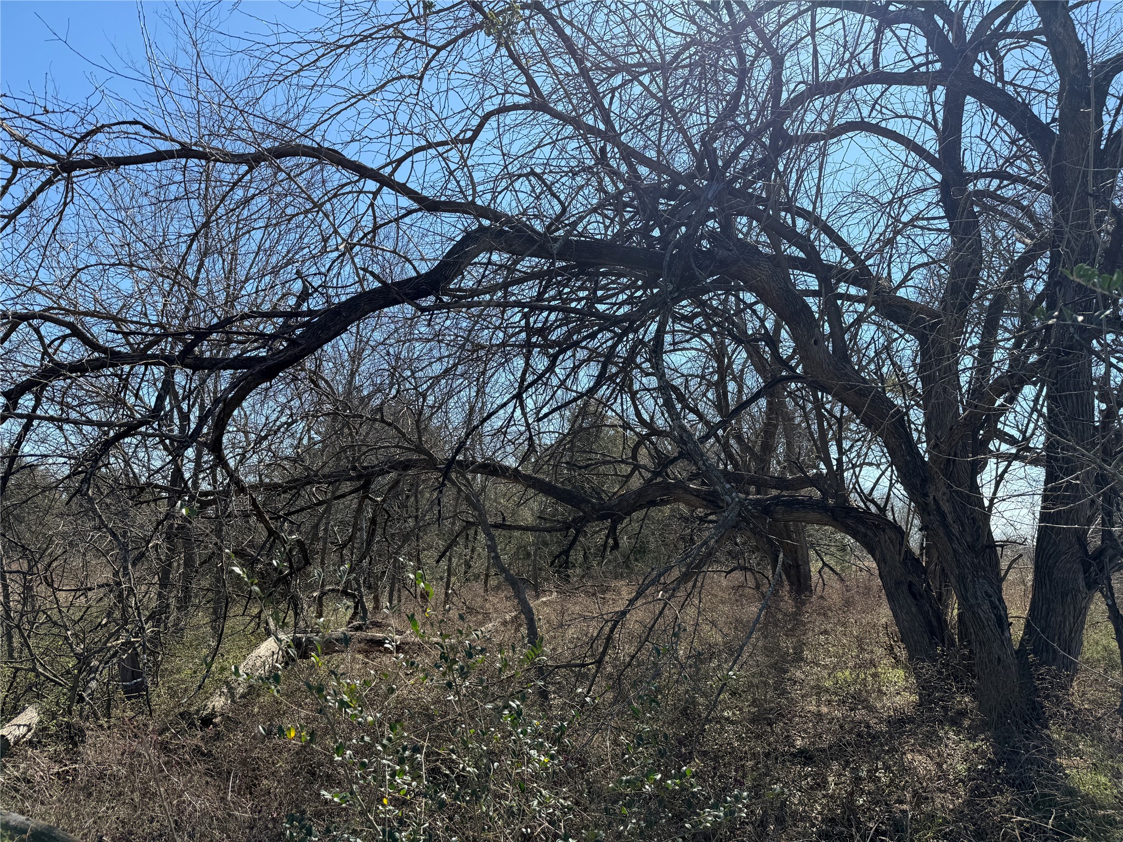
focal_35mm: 24
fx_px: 779
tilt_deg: +9.6
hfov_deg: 71.6
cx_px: 562
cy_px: 421
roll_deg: -1.9
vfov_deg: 56.8
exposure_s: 1/2525
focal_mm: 6.76
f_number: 1.78
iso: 80
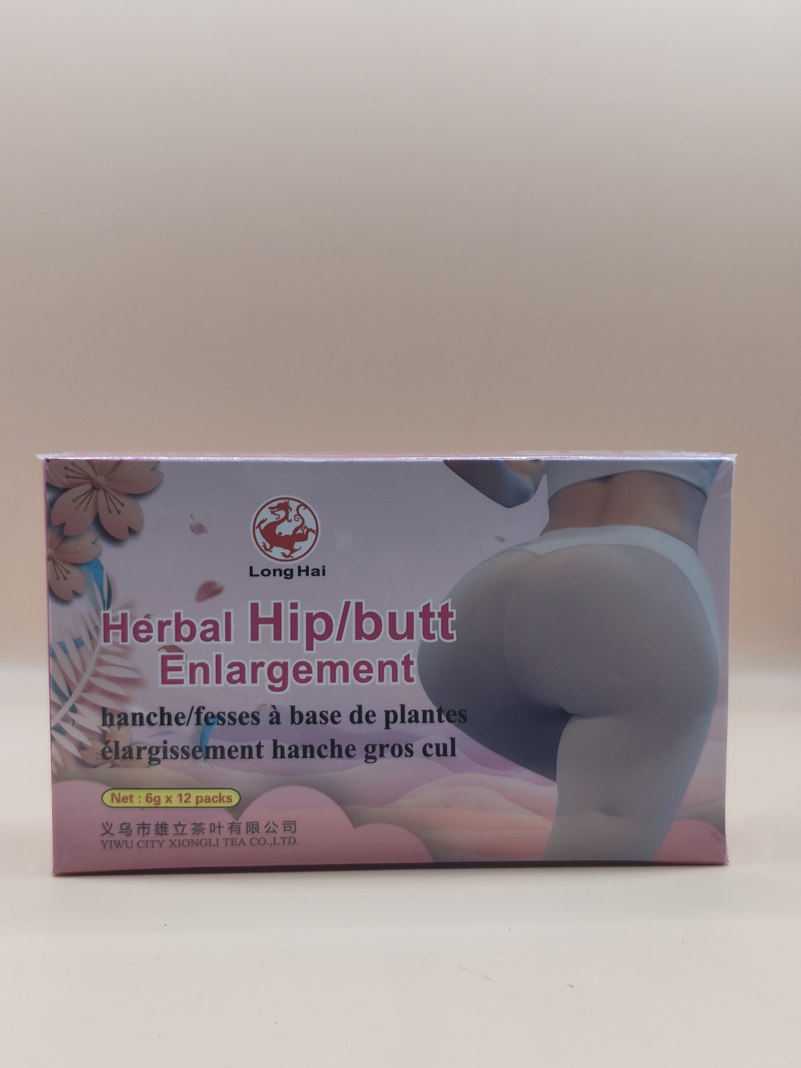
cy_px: 534
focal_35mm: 50
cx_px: 400
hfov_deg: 29.1
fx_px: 1543
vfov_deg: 38.2
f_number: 1.88
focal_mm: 5.56
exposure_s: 1/100
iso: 145
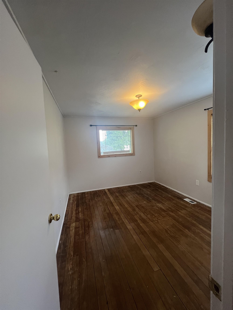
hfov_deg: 89.9
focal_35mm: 13
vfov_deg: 106.2
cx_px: 116
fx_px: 117
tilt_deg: -2.4
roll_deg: +3.1
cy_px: 155
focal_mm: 1.57
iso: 125
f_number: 1.8
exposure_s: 1/120
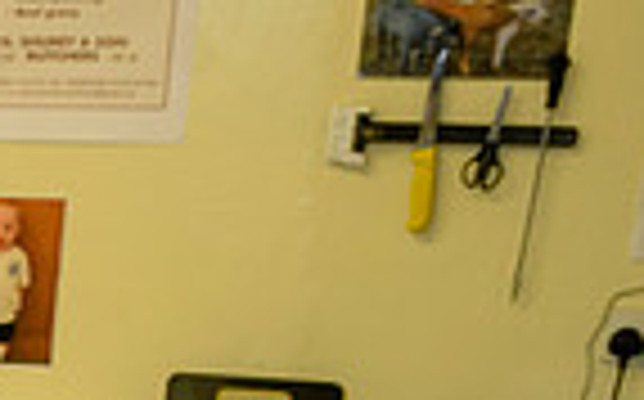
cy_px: 690
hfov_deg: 14.2
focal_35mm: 124
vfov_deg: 10.0
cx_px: -630
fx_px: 2174
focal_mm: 20
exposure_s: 1/60
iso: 800
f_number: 5.6
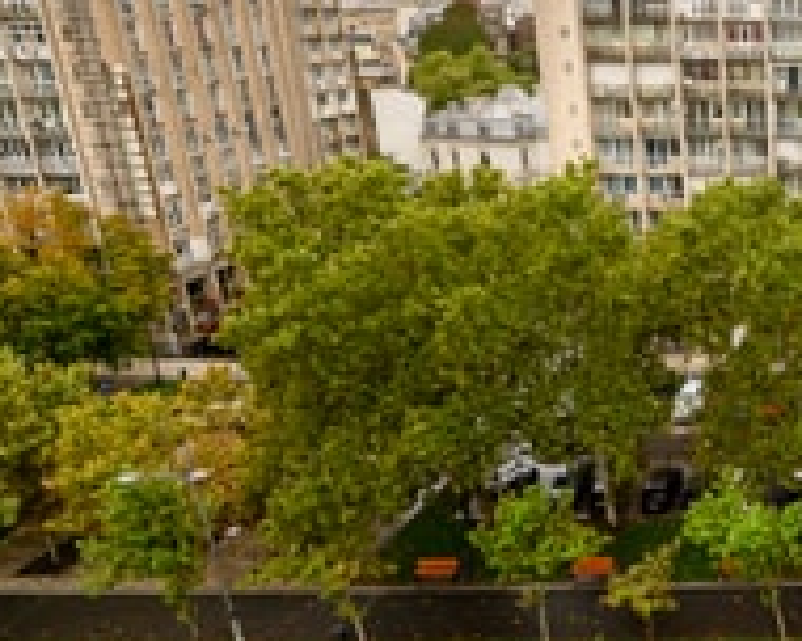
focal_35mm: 36
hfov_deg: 37.8
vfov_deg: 40.9
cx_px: 962
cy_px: 240
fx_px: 854
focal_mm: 14
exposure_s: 1/160
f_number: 5
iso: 160
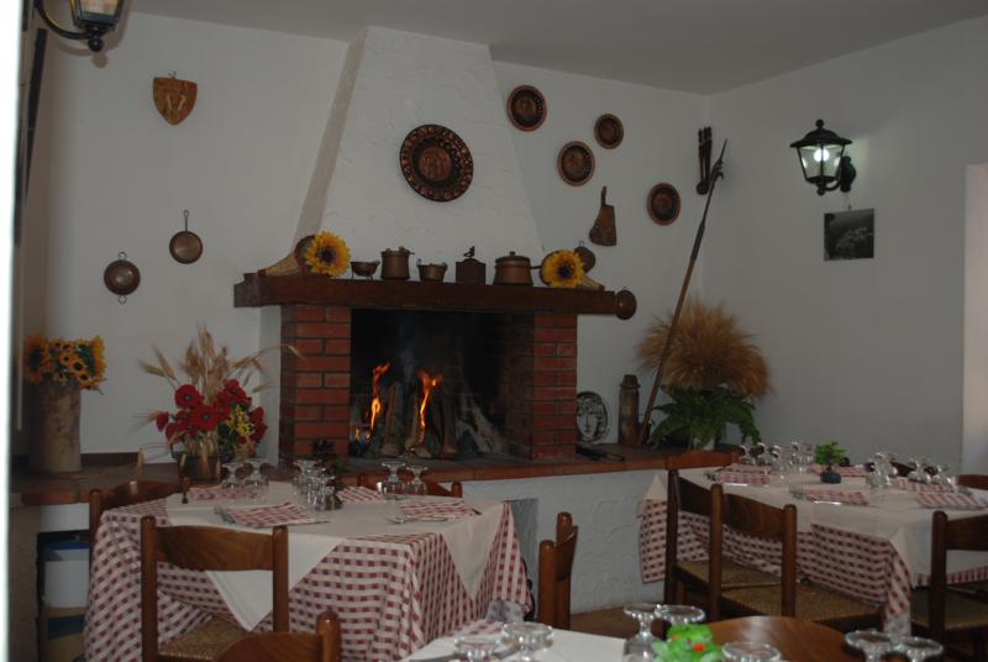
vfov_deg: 40.1
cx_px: 494
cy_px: 331
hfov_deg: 57.2
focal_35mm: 33
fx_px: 907
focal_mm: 22
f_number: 4
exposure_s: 1/60
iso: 200
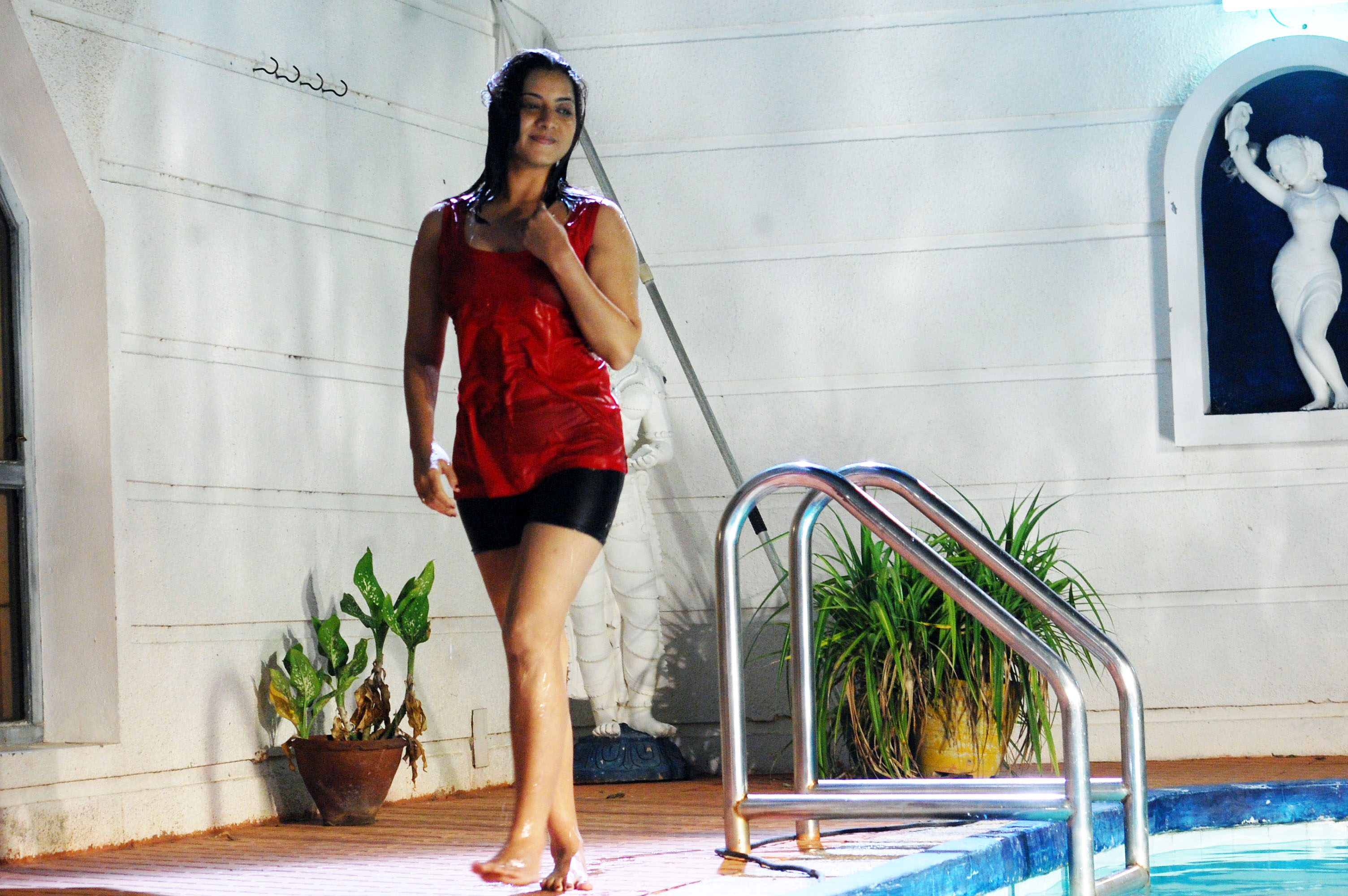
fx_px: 3928
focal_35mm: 105
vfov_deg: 13.0
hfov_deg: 19.5
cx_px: 674
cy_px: 448
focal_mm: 70
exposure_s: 1/60
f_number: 6.3
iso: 800
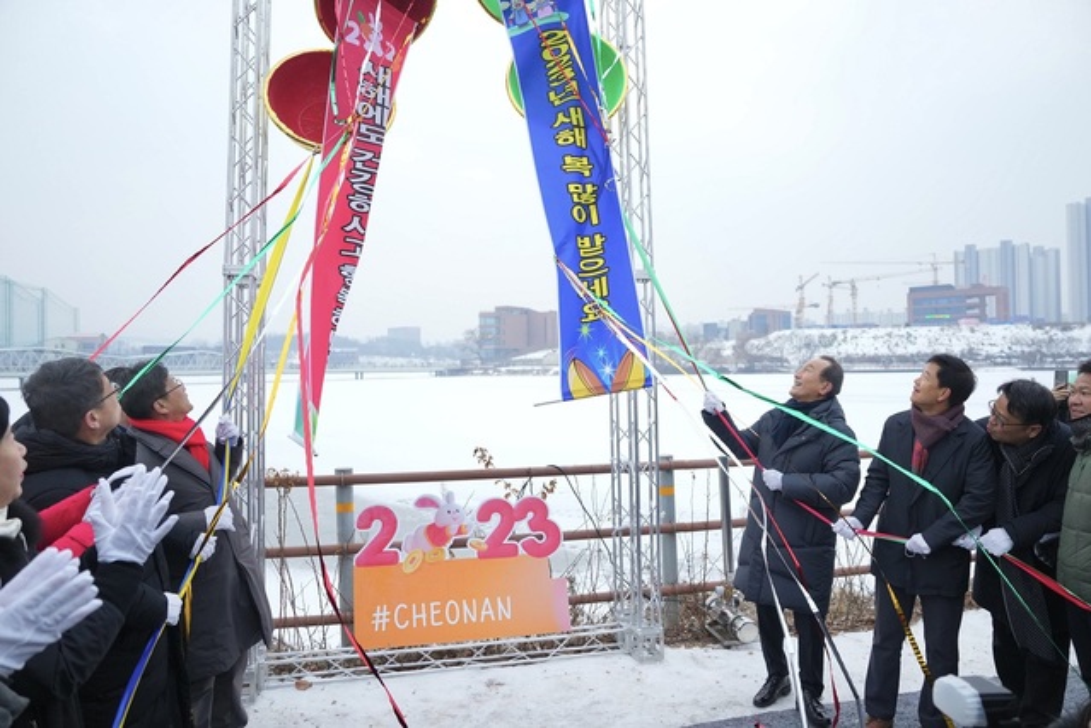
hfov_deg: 73.7
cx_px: 546
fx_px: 727
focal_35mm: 24
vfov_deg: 53.1
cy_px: 364
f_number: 2.8
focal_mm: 24
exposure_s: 1/400
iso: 1250
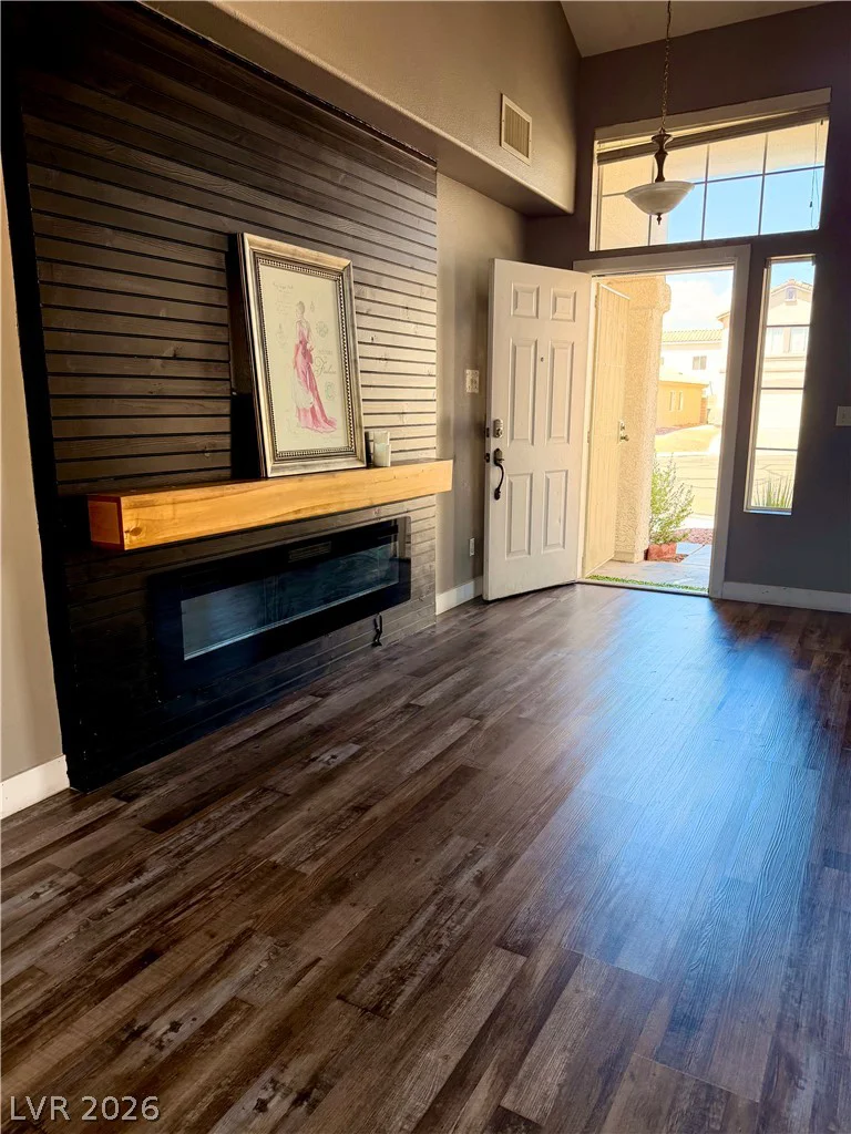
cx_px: 426
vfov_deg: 71.6
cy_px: 567
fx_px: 787
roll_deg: -0.1
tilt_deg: -11.7
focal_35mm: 24
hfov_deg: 56.8
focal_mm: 6.76
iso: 100
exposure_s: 1/192
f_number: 1.78
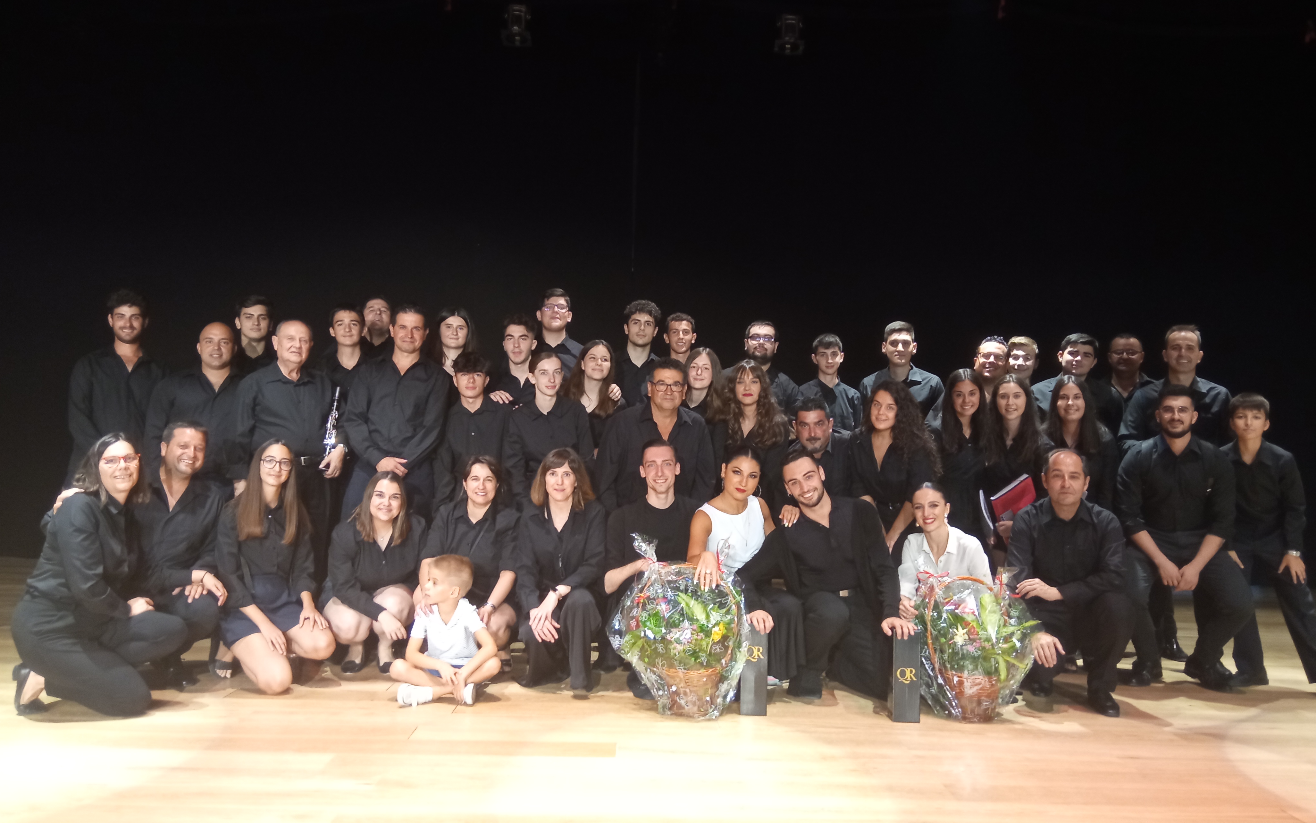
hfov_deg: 64.6
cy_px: 381
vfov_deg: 43.1
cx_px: 663
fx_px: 1040
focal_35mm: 29
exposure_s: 1/33.3
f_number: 2.2
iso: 466
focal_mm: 3.79
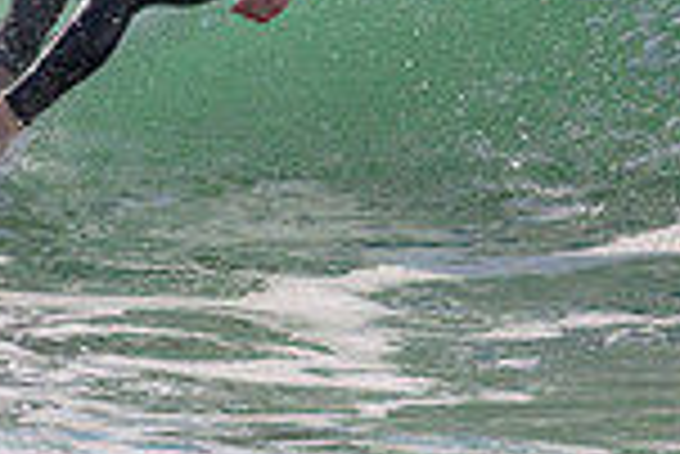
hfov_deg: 0.7
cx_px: 9
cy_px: -169
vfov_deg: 0.4
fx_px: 58006
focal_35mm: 3068
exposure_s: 1/2000
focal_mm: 800
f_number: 11
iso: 1100
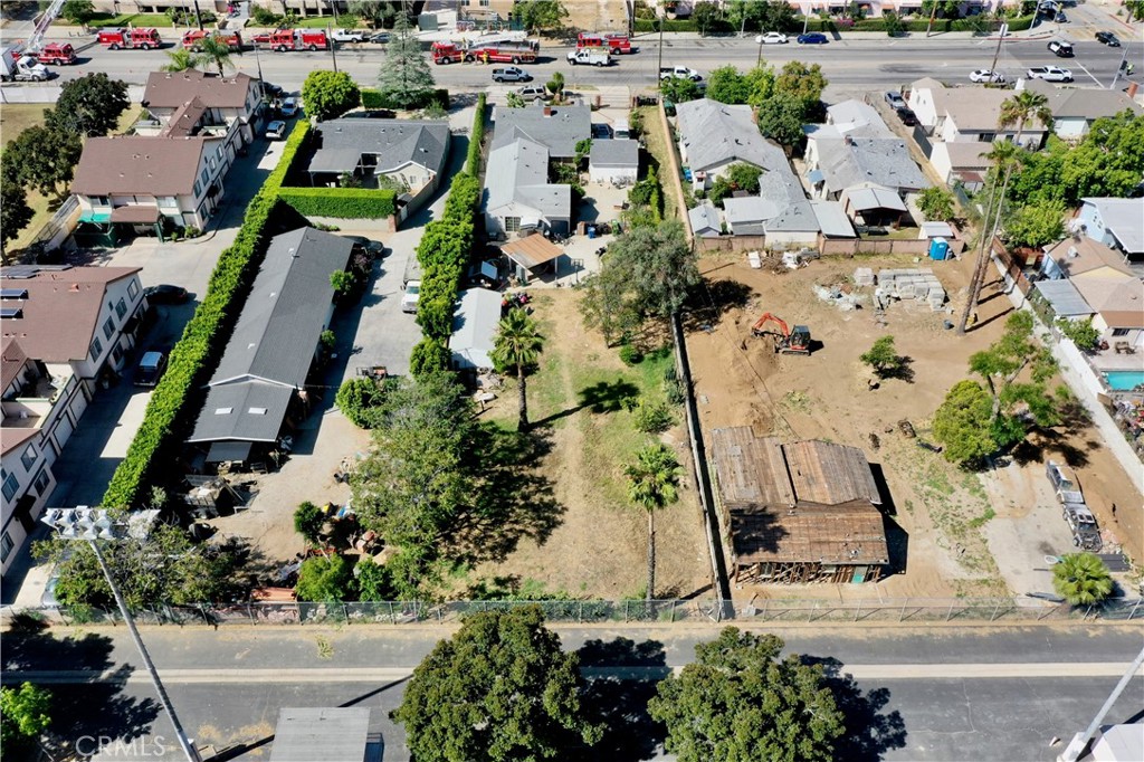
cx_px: 572
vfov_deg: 46.4
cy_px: 381
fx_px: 889
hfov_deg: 65.5
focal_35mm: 28
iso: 100
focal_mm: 10.26
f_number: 6.3
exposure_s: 1/500
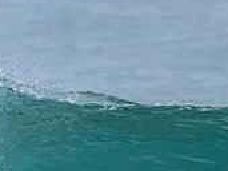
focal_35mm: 3278
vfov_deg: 0.5
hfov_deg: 0.6
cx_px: -123
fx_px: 21576
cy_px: 180
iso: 2200
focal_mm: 800
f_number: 11
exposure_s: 1/2000
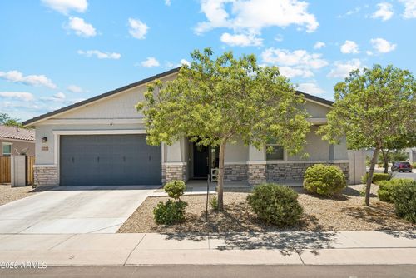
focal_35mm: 25
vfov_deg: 51.3
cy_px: 139
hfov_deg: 71.5
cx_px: 208
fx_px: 289
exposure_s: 1/800
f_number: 8
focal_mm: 25
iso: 400
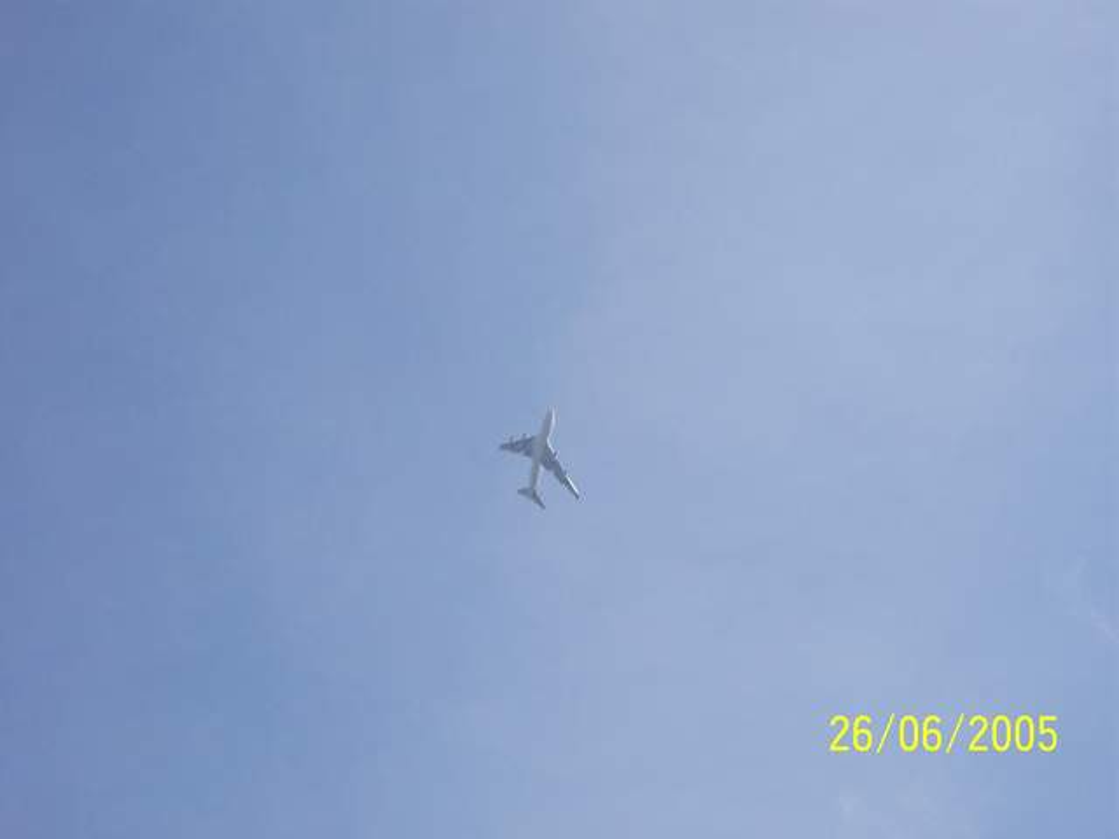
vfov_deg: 13.0
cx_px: 560
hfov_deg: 17.3
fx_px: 3685
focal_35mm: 114
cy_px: 420
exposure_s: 1/500
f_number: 8
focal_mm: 24
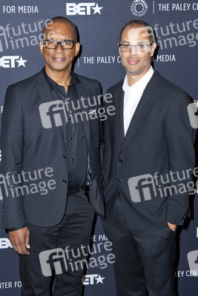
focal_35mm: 44
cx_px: 99
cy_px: 148
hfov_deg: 30.5
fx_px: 363
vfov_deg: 44.5
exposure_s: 1/320
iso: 400
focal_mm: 44
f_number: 4.5
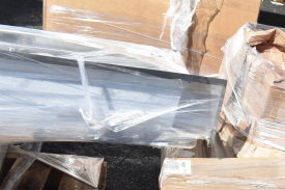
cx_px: 300
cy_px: 159
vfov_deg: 22.2
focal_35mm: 60
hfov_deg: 30.5
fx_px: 475
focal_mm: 18
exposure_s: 1/320
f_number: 9
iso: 200
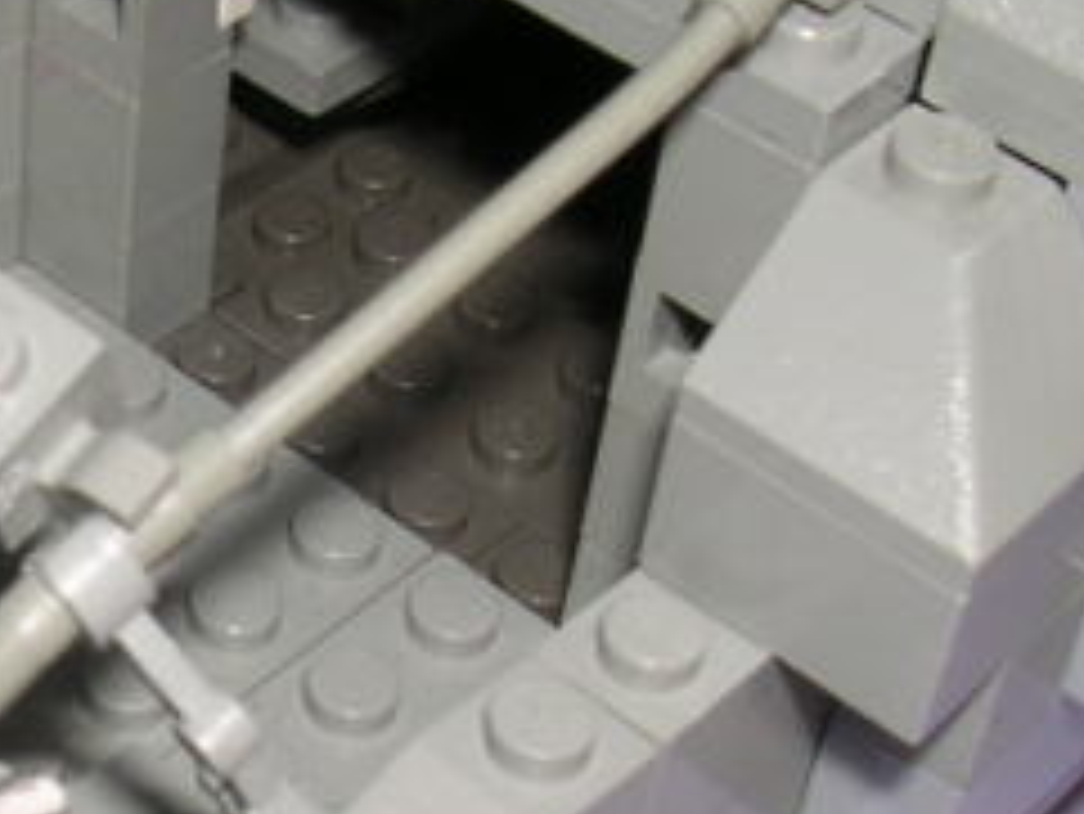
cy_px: 508
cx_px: 36
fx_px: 3164
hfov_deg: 19.0
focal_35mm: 101
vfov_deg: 14.6
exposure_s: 1/60.1
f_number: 5.6
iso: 100
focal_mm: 5.8
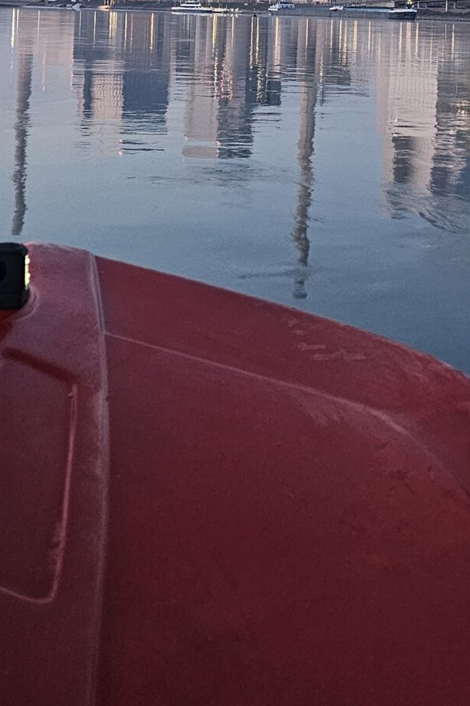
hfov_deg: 20.0
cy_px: -1
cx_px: 404
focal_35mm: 67
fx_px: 1312
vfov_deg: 28.2
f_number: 1.7
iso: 500
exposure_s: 1/50
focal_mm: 6.3
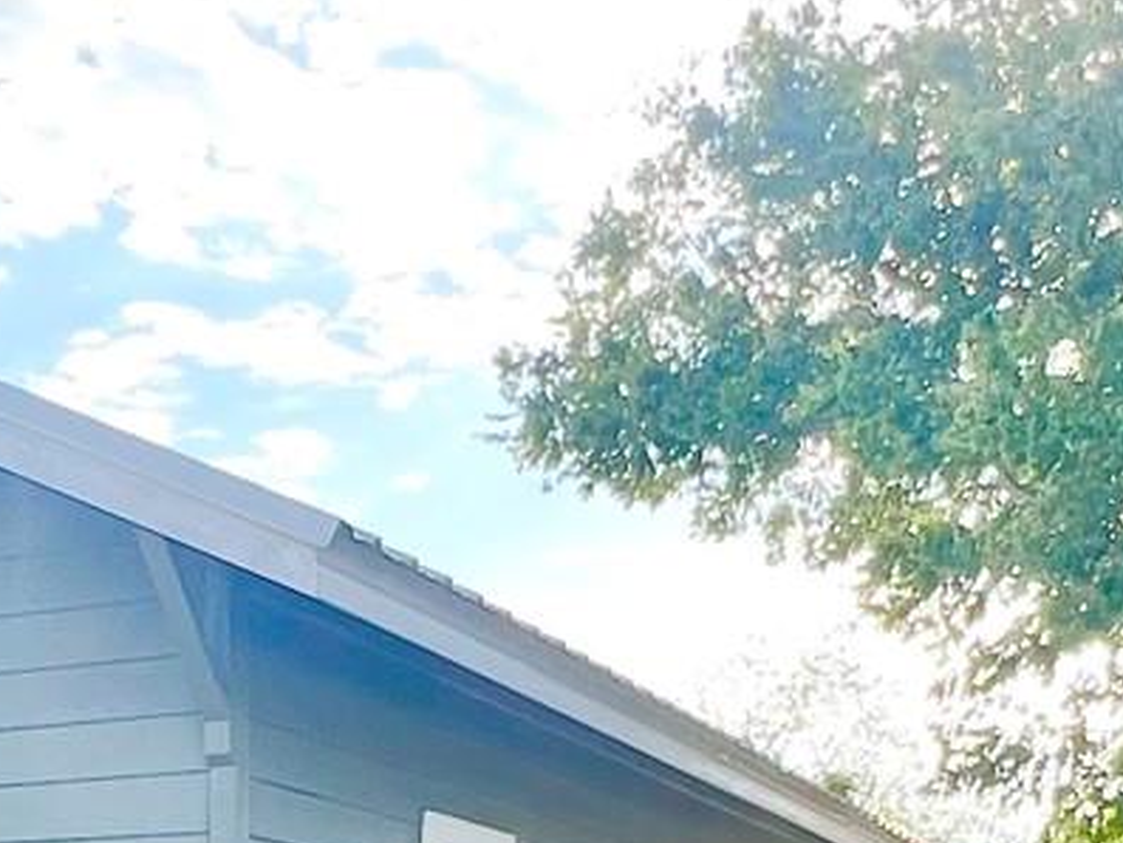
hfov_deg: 27.8
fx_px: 2174
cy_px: 1109
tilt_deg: -1.6
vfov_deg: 20.0
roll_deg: +0.4
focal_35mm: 67
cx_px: 91
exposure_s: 1/464
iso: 32
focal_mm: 1.57
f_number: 1.8
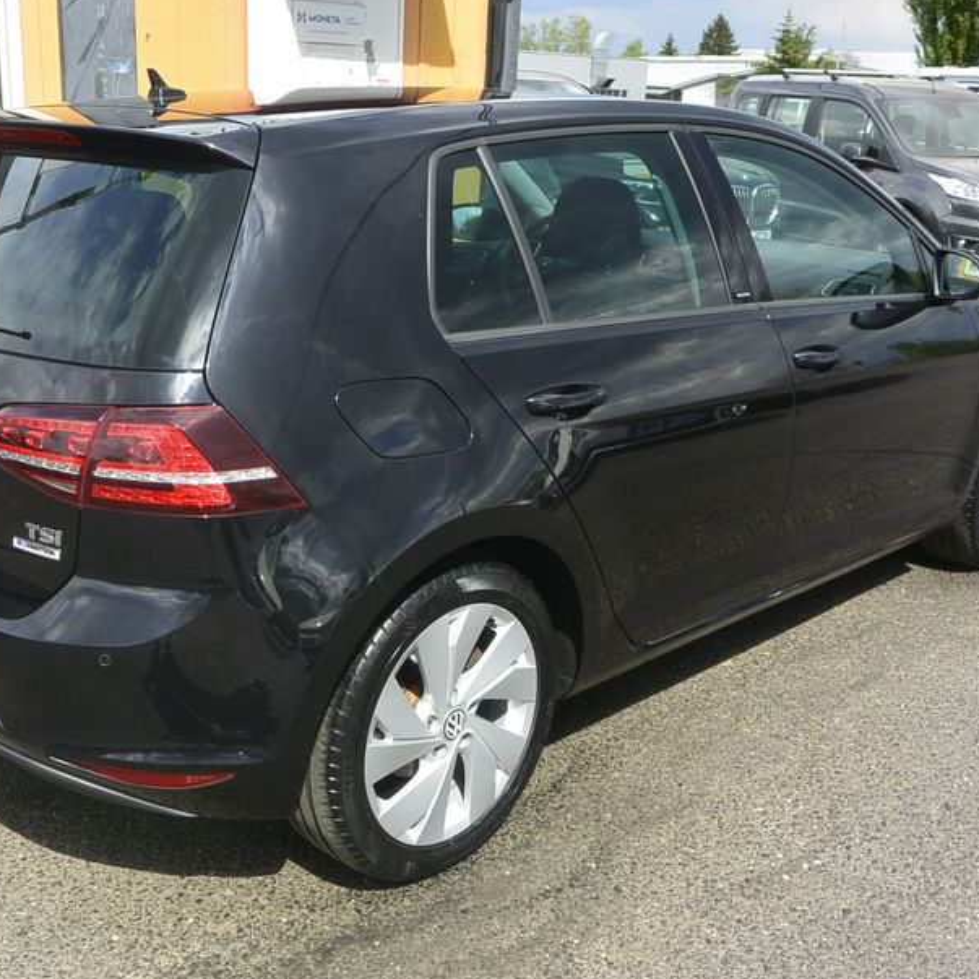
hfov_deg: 42.6
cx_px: 393
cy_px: 519
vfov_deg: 42.8
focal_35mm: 39
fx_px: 1248
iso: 160
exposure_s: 1/640
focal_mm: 10
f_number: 4.5
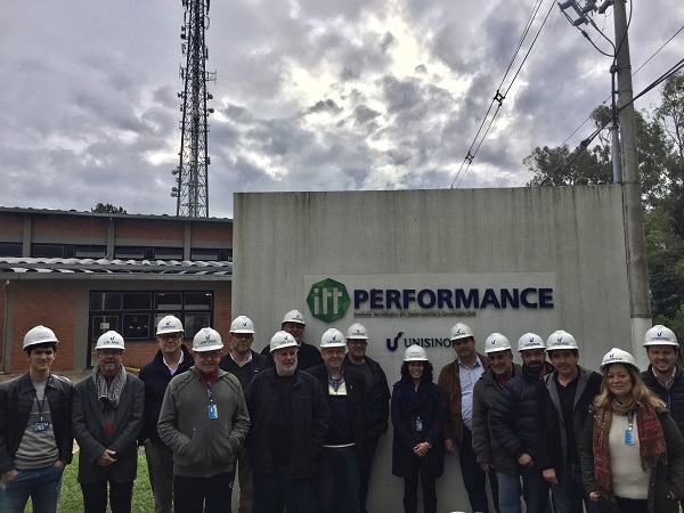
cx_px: 342
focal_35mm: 29
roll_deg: -1.9
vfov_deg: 48.2
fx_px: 573
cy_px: 256
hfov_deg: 61.7
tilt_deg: +8.1
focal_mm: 4.15
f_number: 2.2
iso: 32
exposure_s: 1/3300
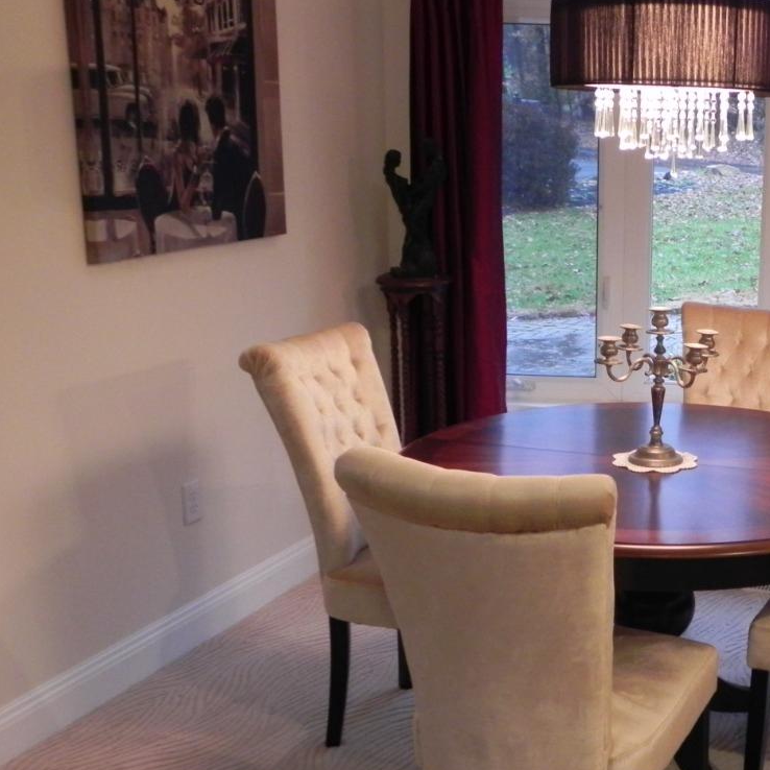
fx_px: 1258
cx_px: 699
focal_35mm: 50
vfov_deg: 34.0
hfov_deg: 32.3
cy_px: 393
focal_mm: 5.2
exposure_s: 1/17.1
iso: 400
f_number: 2.8
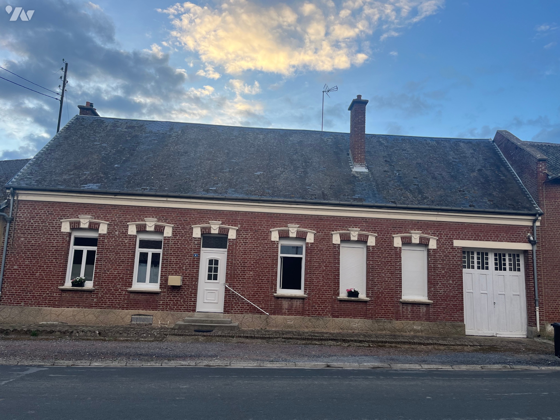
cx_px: 280
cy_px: 210
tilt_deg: +9.8
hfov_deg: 67.3
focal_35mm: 26
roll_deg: -1.4
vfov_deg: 53.1
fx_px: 421
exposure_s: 1/688
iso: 50
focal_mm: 5.1
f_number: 1.6
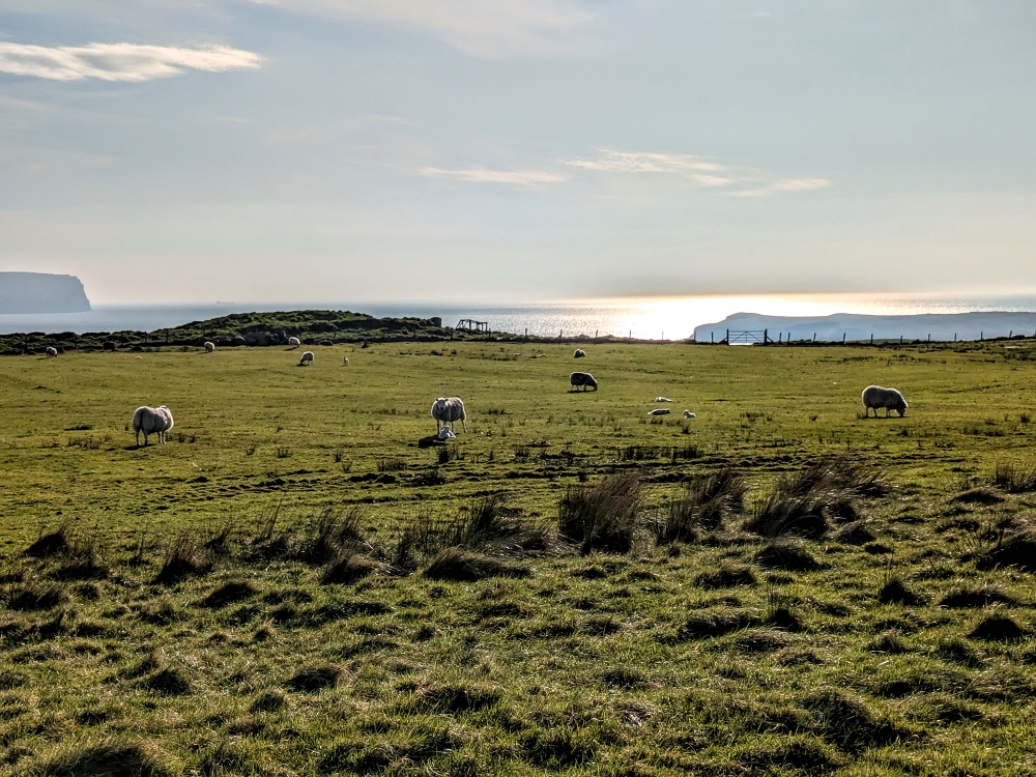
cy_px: 388
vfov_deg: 28.6
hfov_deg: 37.5
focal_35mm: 51
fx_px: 1526
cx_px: 518
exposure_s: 1/11765
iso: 44
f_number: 1.89
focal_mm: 5.43
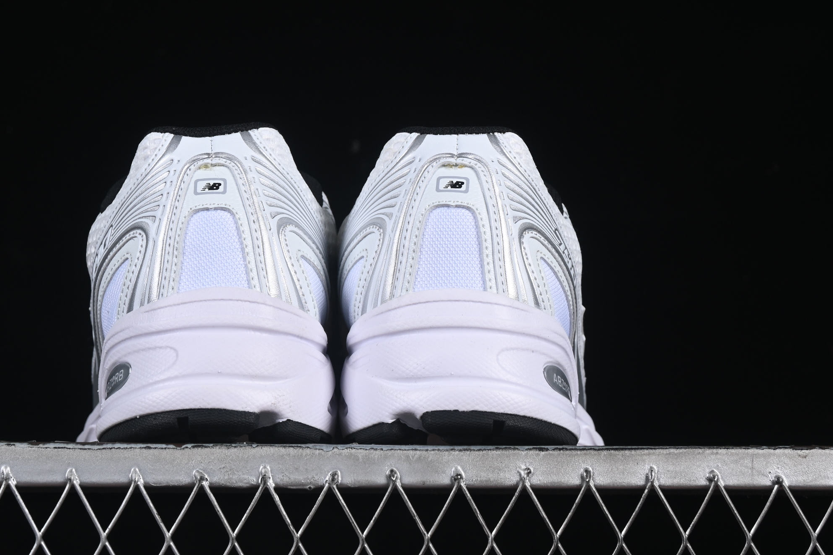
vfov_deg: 13.0
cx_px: 335
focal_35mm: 105
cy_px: 201
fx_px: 2429
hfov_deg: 19.4
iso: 160
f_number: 8
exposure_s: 1/80
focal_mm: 50
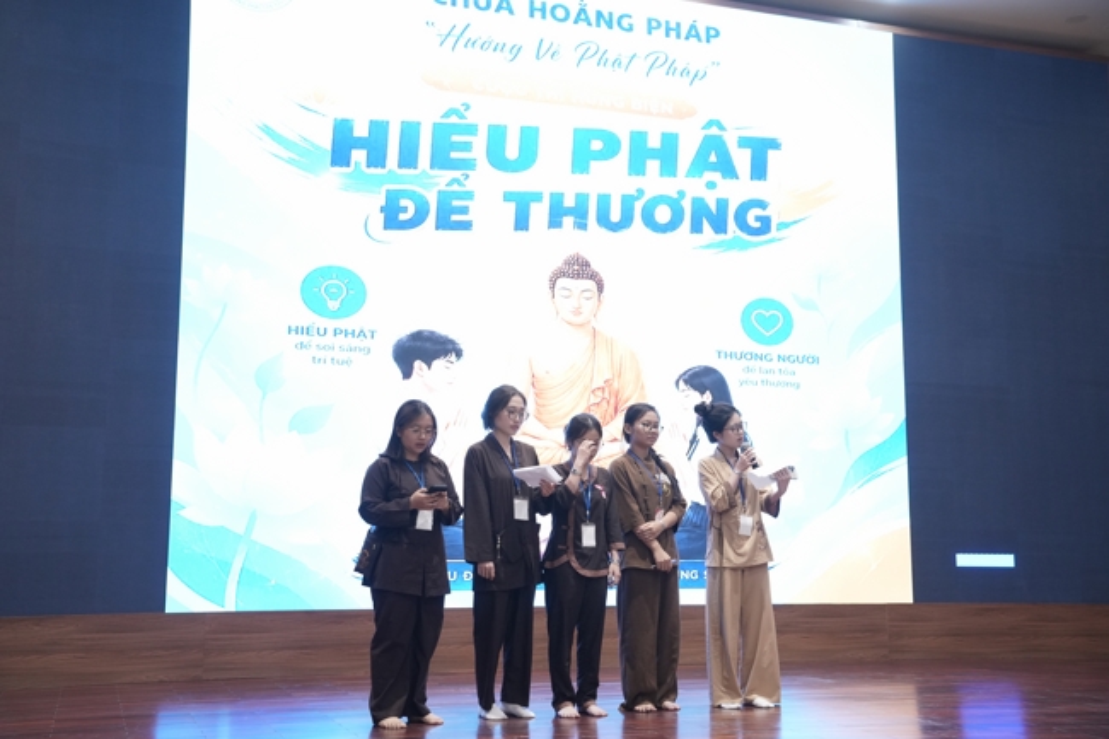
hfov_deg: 46.4
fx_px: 1293
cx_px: 554
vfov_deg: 31.9
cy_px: 370
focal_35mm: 42
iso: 2500
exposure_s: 1/160
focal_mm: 42
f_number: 2.8
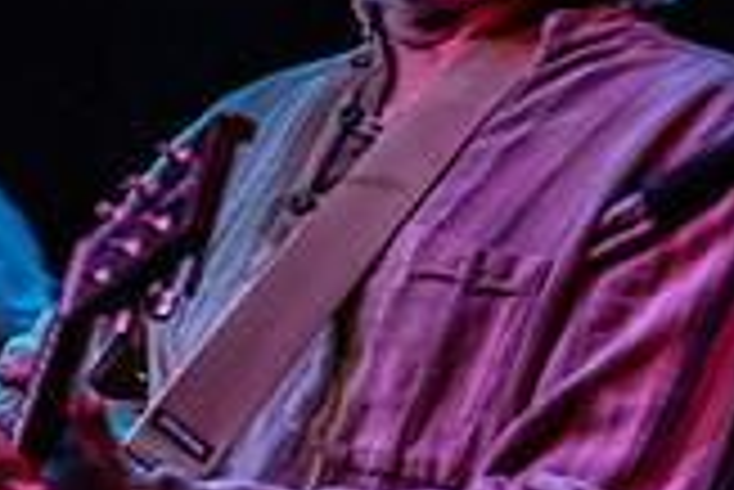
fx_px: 9387
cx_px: -487
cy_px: 270
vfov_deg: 3.0
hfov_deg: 4.4
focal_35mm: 460
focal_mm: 102
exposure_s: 1/160
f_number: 5.6
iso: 1600
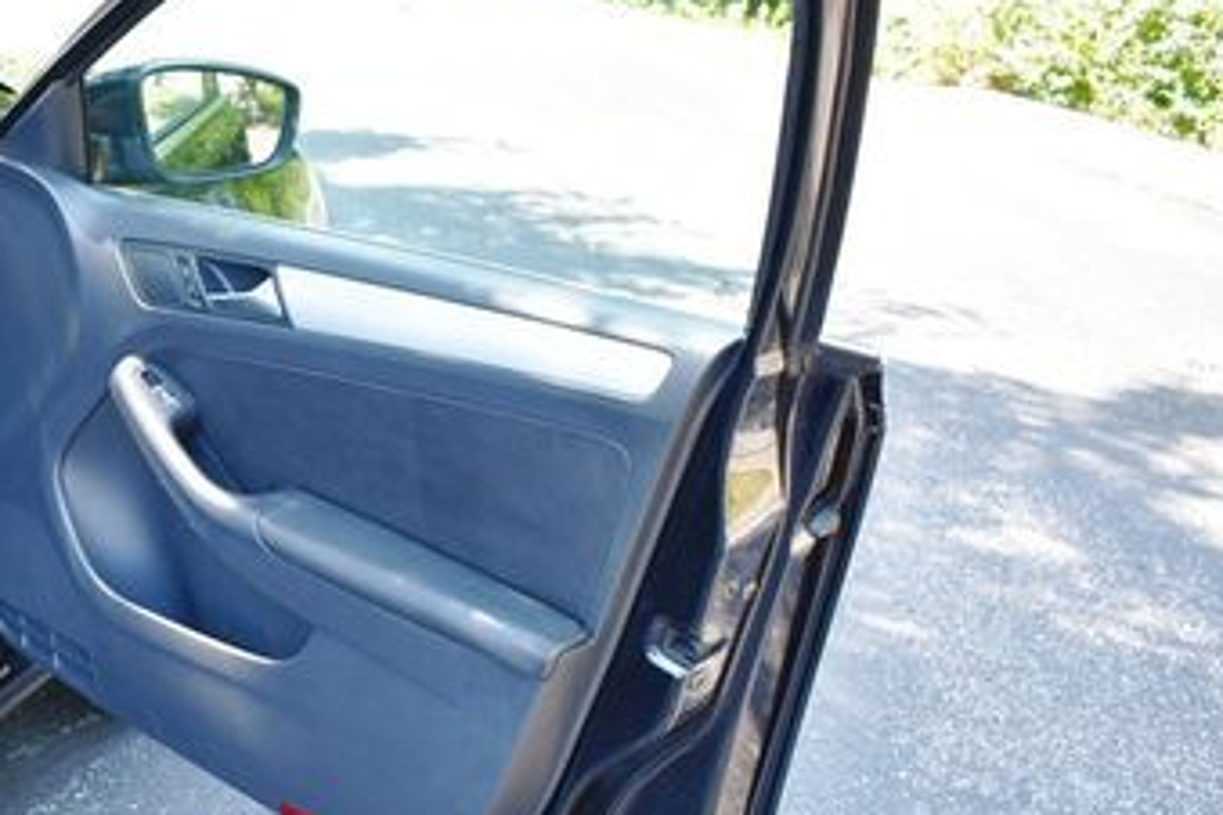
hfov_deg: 36.3
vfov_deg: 26.5
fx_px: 1732
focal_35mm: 51
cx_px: 108
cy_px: 442
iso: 400
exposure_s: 1/250
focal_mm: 18
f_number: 4
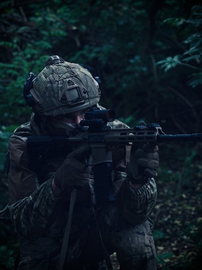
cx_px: 101
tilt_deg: -1.3
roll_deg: +1.3
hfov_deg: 19.1
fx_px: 599
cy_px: 135
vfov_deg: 25.3
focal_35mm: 77
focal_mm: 9
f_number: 2.8
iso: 250
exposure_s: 1/103
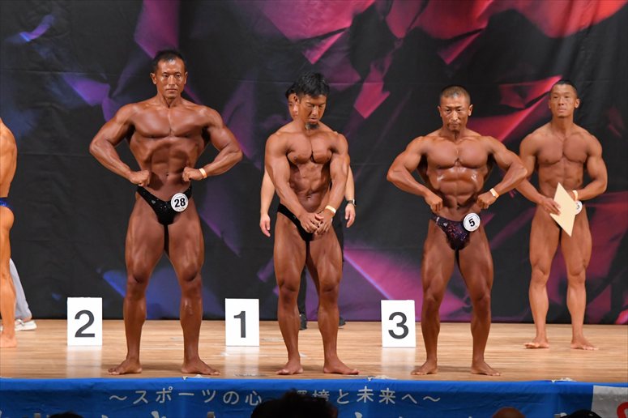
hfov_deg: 10.2
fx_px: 3522
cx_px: 314
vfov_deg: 6.8
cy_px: 209
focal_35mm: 202
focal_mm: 135
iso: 5600
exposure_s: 1/400
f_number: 5.6
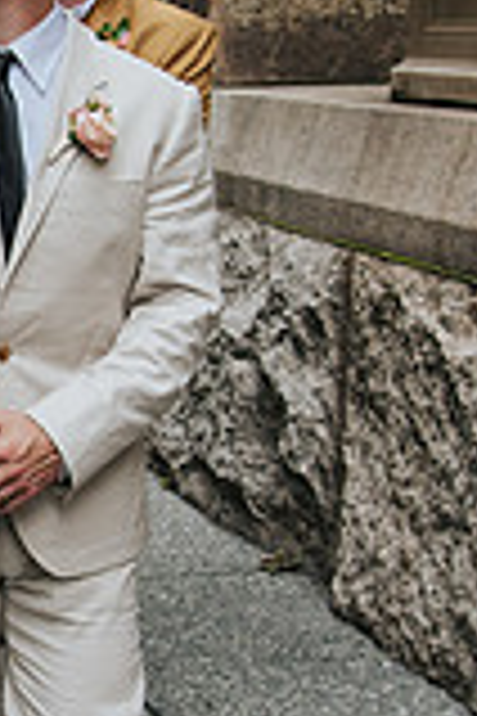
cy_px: 324
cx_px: -240
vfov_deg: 20.0
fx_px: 2027
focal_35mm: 102
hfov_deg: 12.7
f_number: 4
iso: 900
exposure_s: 1/500
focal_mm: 24
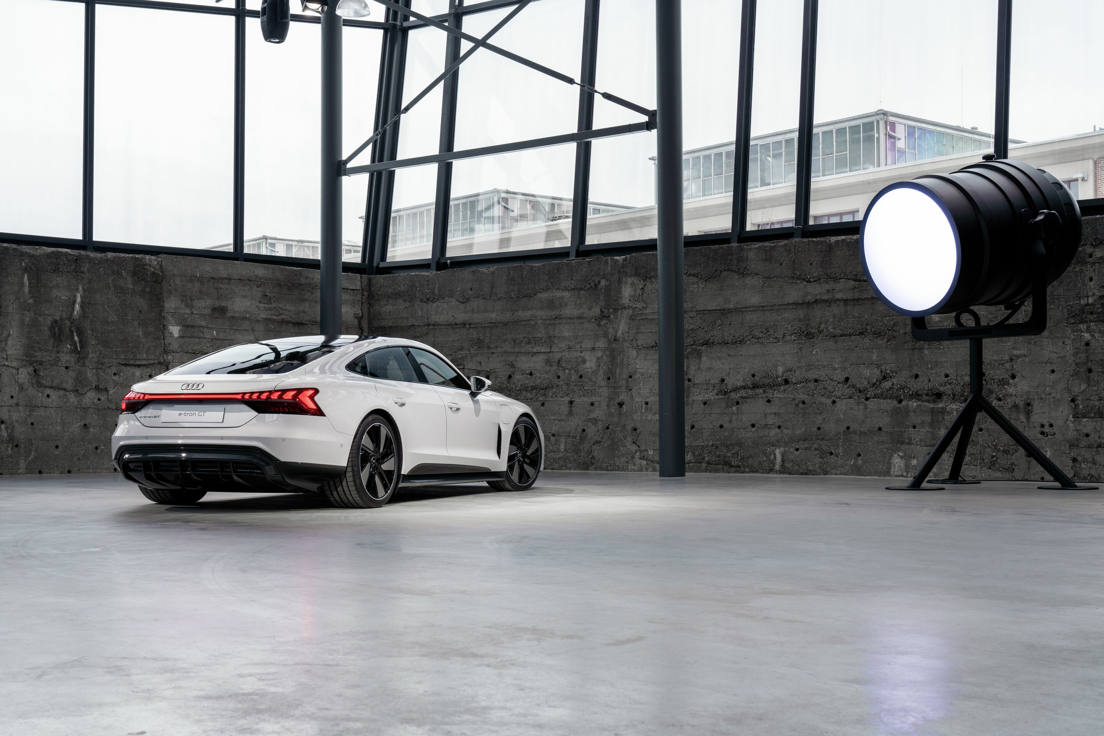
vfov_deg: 29.9
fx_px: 1380
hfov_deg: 43.6
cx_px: 552
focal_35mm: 45
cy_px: 368
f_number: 8
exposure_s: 1/10
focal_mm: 45
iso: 160
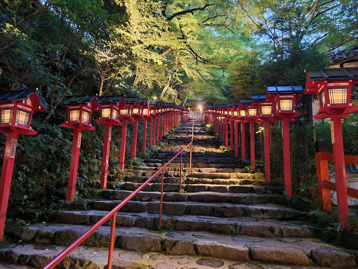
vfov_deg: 53.1
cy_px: 134
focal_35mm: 26
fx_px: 269
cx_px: 179
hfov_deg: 67.3
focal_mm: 5.4
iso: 640
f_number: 1.8
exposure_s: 1/12
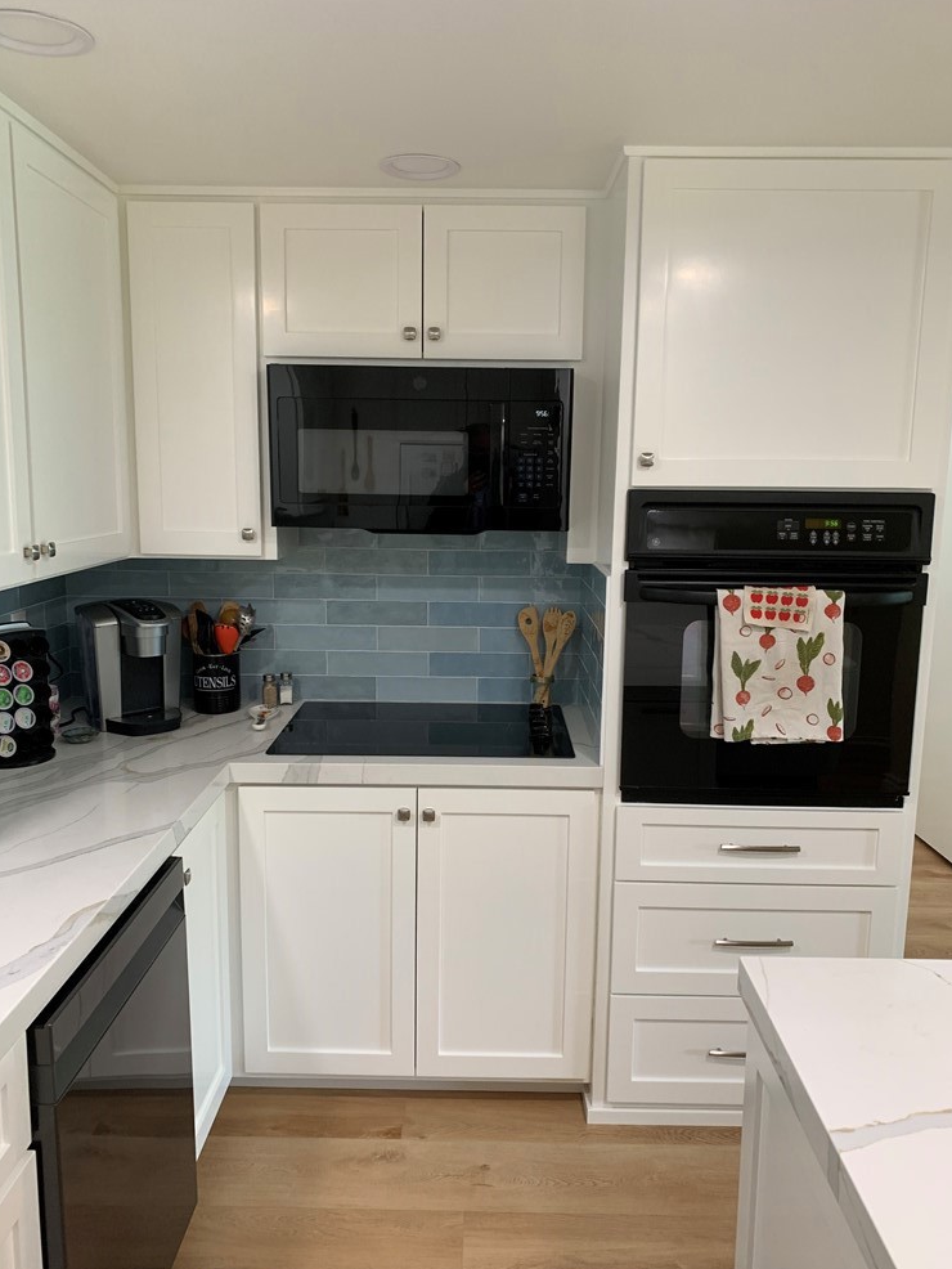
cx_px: 482
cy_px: 650
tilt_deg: -10.8
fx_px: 990
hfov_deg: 51.4
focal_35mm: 27
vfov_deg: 65.3
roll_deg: -1.7
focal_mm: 4.25
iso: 80
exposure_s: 1/60
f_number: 1.8
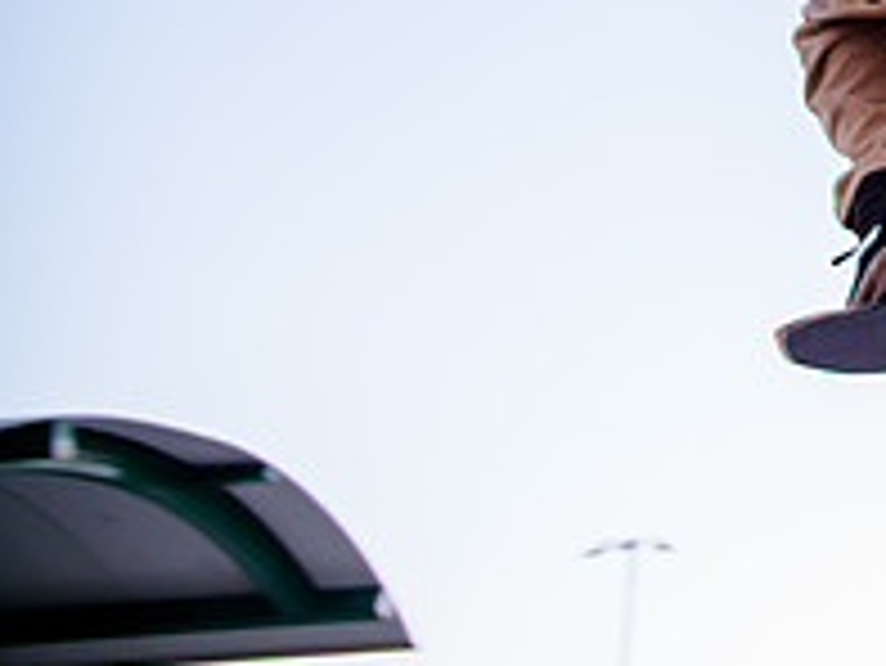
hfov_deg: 23.4
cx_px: 1300
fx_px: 1742
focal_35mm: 68
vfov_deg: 20.7
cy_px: -40
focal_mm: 24
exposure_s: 1/160
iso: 1250
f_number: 4
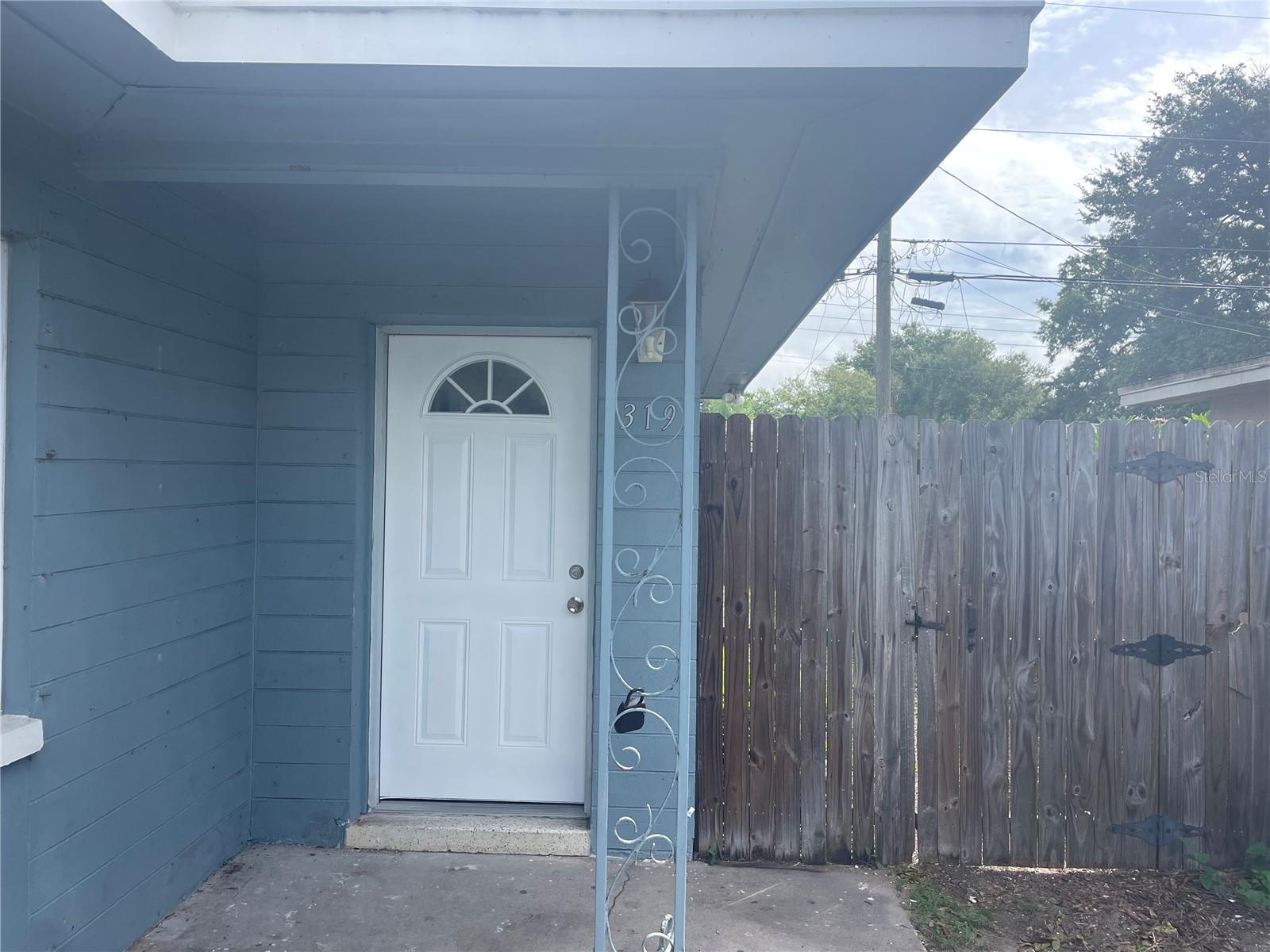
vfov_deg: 53.1
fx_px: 954
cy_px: 476
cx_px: 635
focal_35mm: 26
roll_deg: -0.2
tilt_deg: +0.4
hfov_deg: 67.3
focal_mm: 4.2
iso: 32
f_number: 1.6
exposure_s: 1/1366
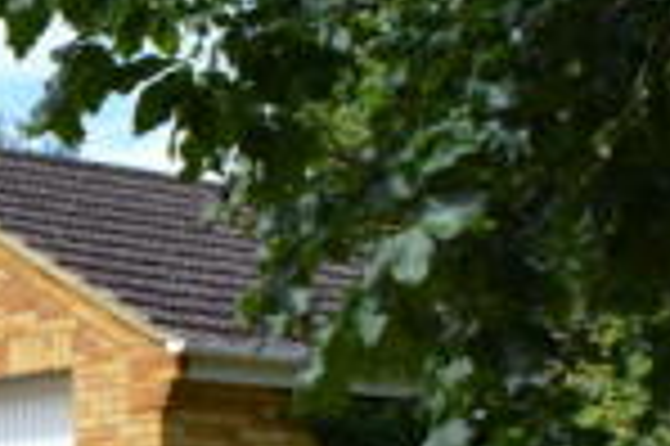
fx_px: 2696
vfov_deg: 9.3
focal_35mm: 145
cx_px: -717
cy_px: 610
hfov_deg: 12.3
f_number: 8
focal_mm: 22
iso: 100
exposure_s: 1/250
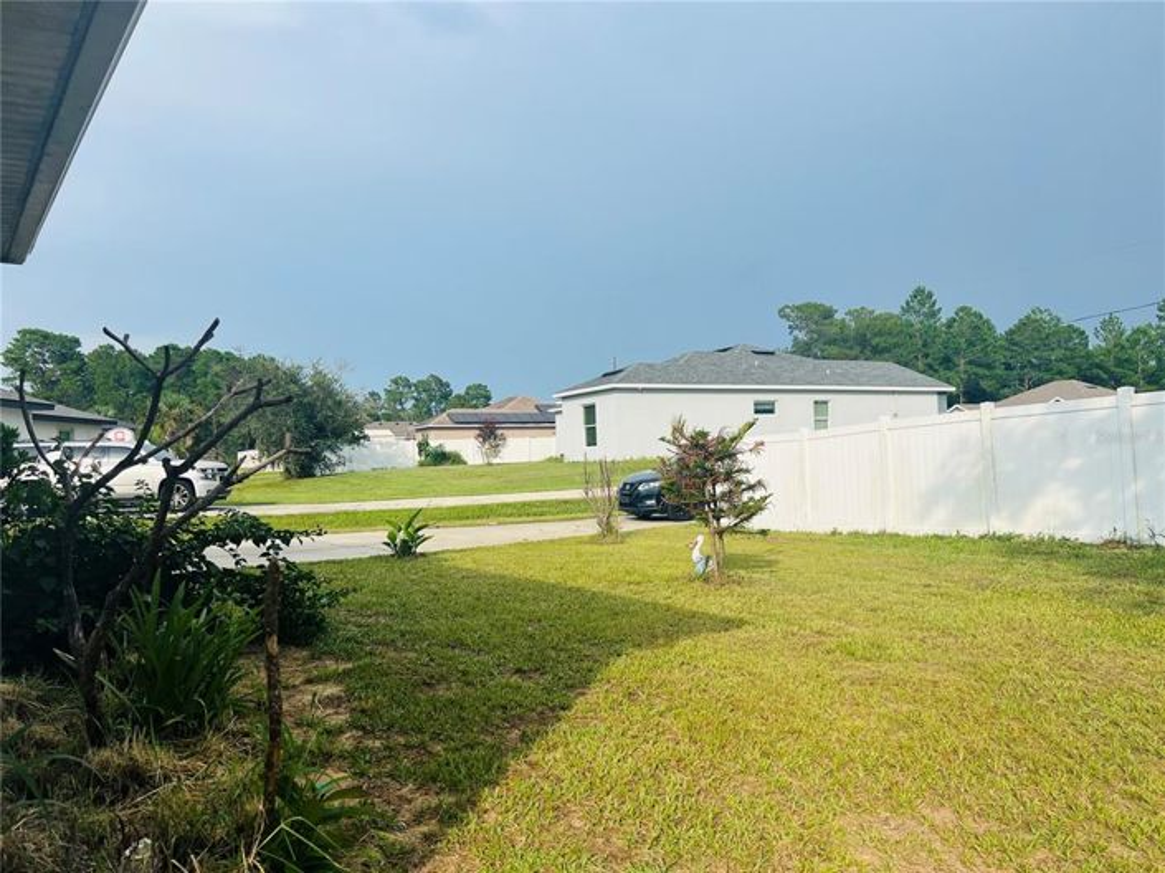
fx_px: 875
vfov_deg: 53.0
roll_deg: +0.1
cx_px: 582
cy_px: 436
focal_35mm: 26
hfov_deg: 67.3
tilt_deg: +1.2
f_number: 1.5
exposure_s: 1/3704
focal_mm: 5.7
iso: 50
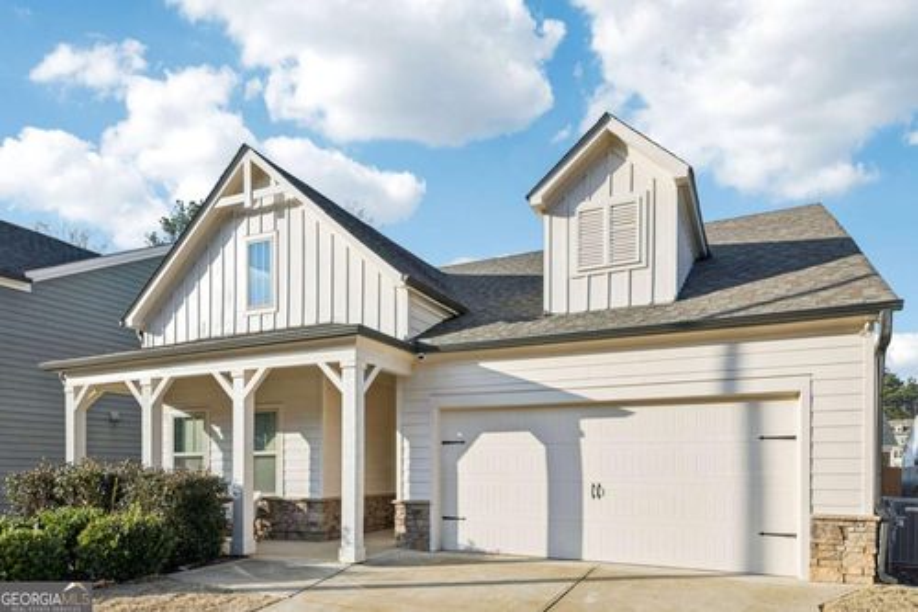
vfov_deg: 59.5
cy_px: 306
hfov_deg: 81.2
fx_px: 535
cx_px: 459
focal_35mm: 21
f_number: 8
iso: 100
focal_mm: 21
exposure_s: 1/320
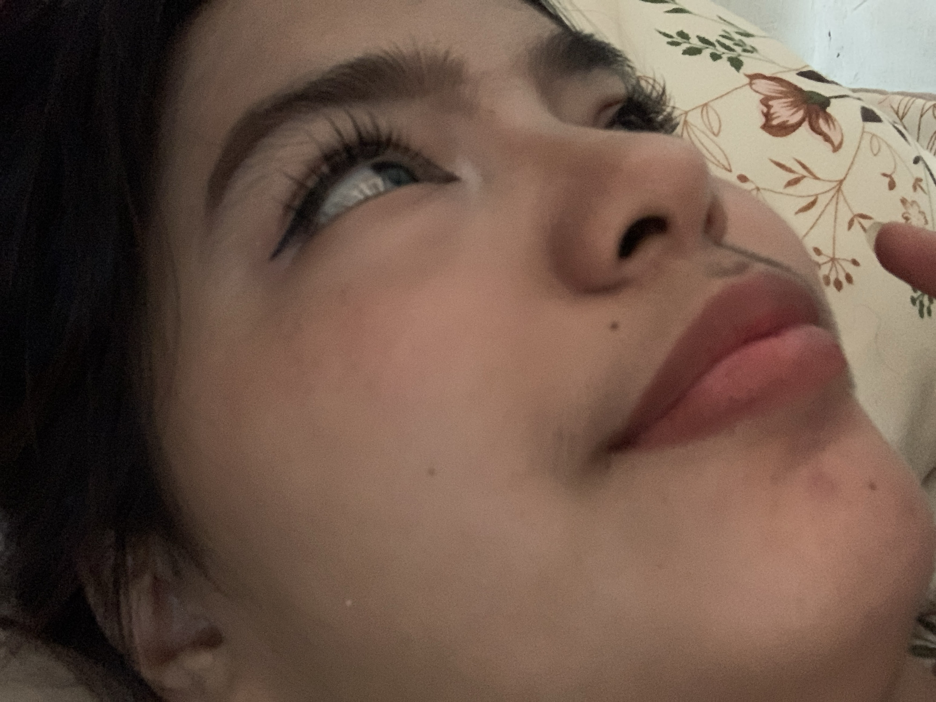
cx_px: 468
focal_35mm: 32
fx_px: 865
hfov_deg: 56.8
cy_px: 351
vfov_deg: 44.2
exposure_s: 1/15
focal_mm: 2.87
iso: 800
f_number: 2.2
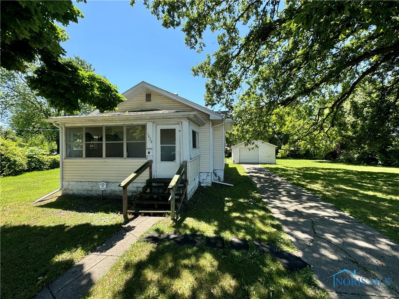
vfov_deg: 85.7
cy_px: 150
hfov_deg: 102.1
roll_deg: +0.6
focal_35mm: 14
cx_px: 200
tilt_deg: -0.5
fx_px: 161
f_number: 2.2
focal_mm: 2.22
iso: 40
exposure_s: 1/386
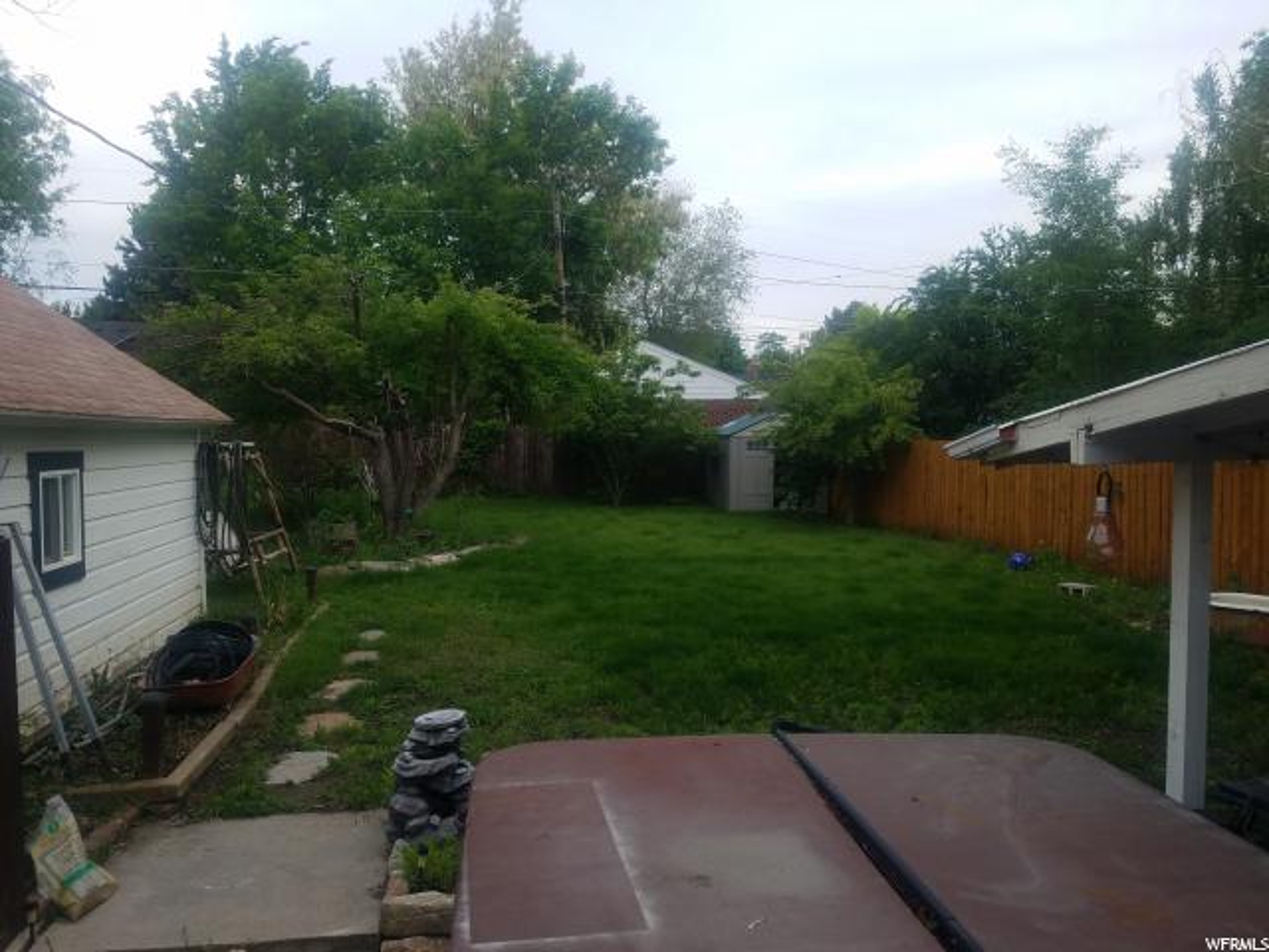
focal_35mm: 26
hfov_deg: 67.3
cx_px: 634
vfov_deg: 53.1
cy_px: 476
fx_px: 953
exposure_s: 1/283
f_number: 1.7
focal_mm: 4.2
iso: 50
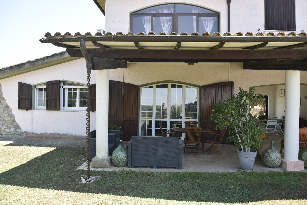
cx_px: 154
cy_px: 102
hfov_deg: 73.7
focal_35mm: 24
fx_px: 205
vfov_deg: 53.1
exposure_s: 1/125
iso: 100
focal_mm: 24
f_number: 5.6
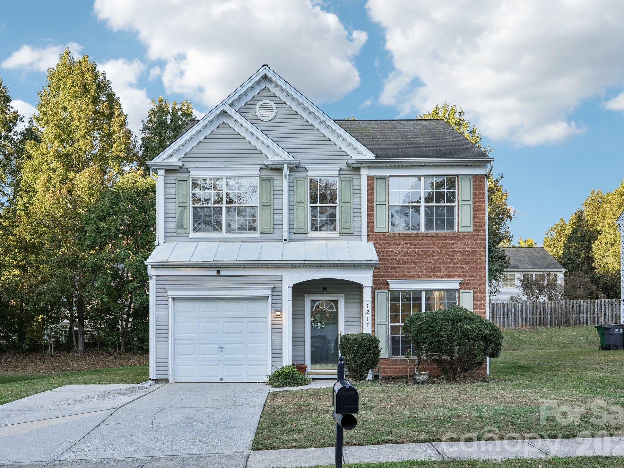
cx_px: 295
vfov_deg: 40.1
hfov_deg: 51.9
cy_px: 232
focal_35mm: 36
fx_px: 641
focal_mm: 32.5
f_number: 8
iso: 100
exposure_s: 1/40
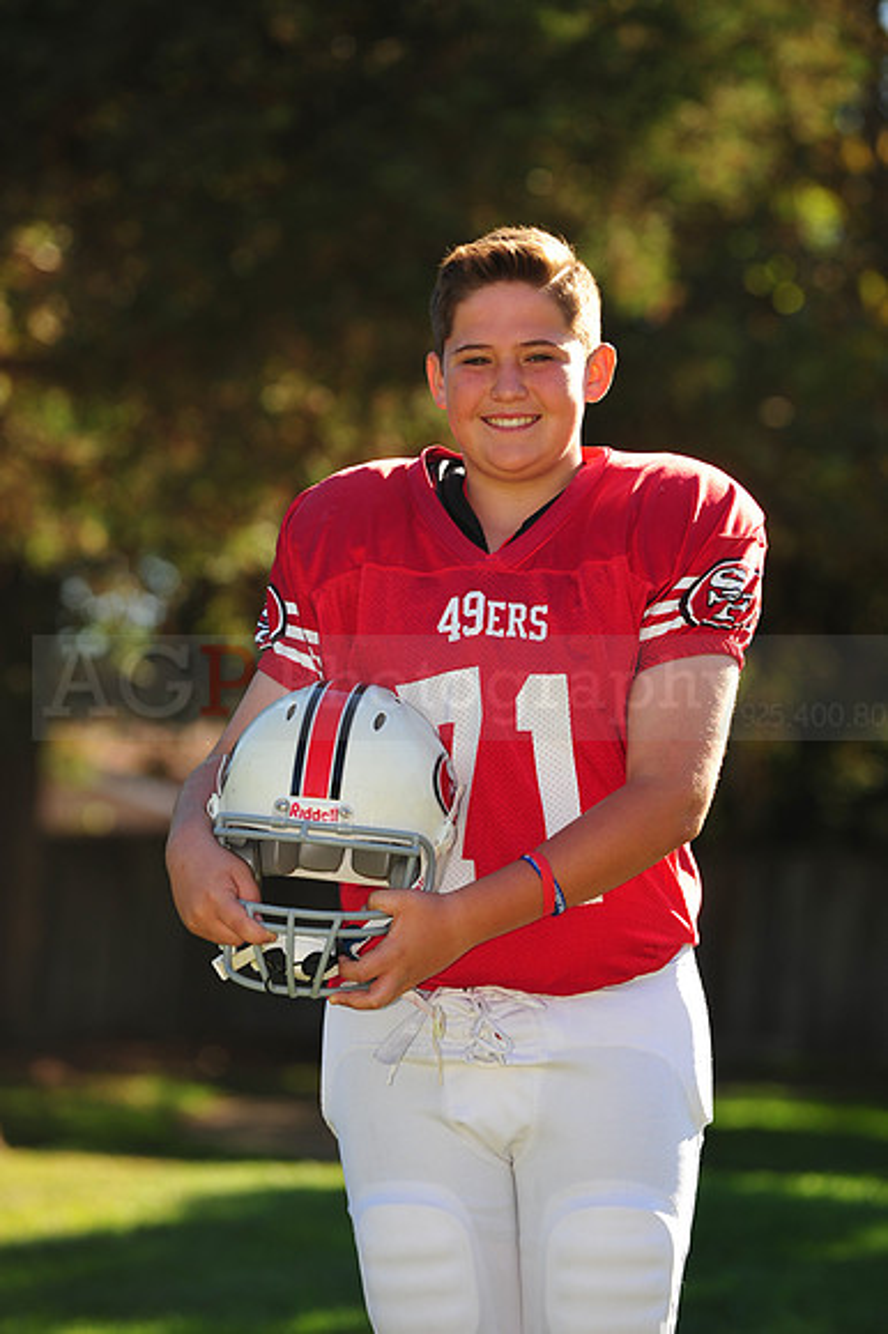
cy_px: 667
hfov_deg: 8.1
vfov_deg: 12.1
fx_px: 6297
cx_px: 444
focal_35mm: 170
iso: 200
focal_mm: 170
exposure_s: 1/400
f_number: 4.5
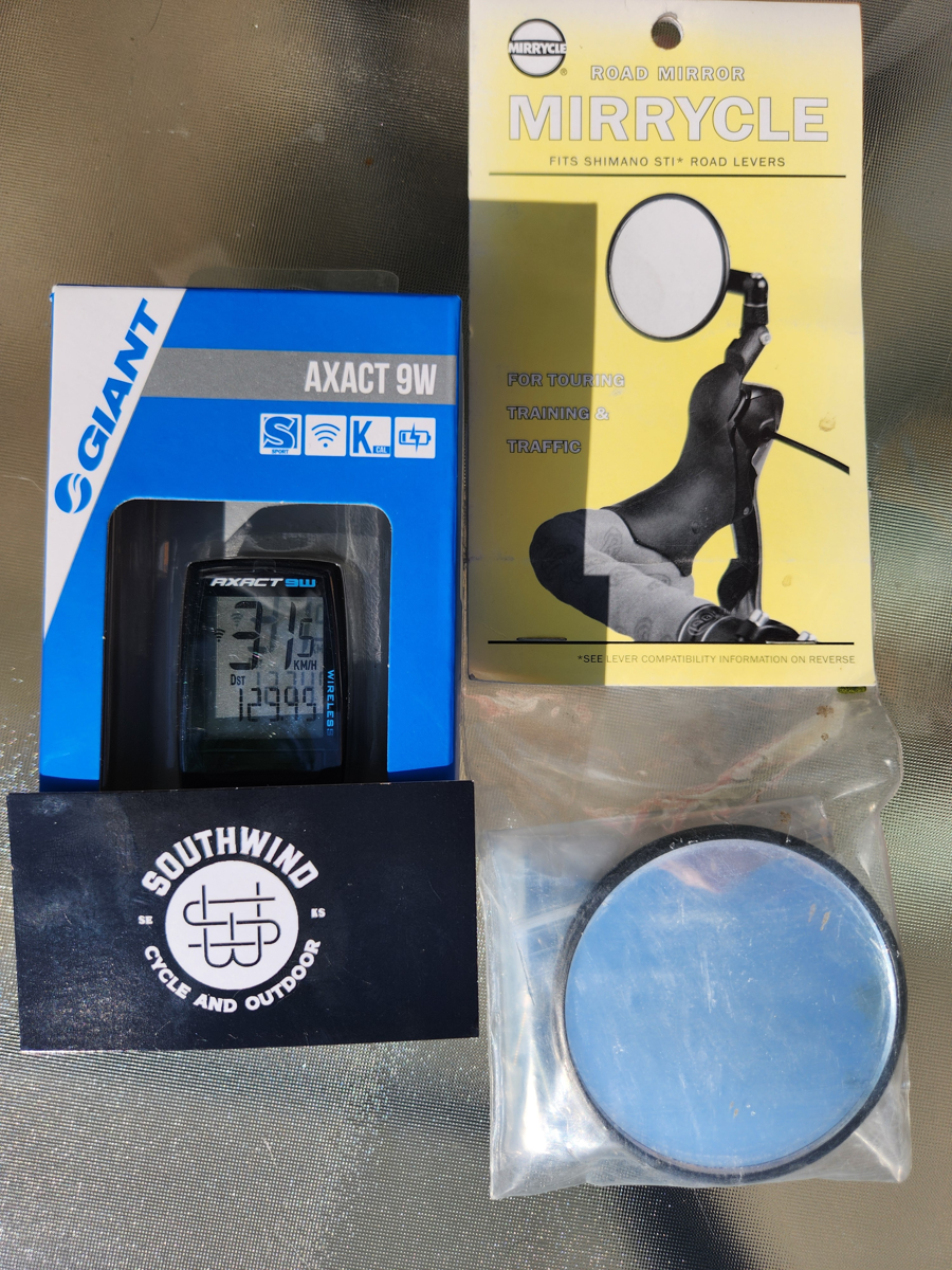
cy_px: 635
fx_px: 843
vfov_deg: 73.9
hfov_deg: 58.9
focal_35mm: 23
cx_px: 476
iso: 20
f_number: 1.8
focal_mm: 5.4
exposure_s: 1/2812
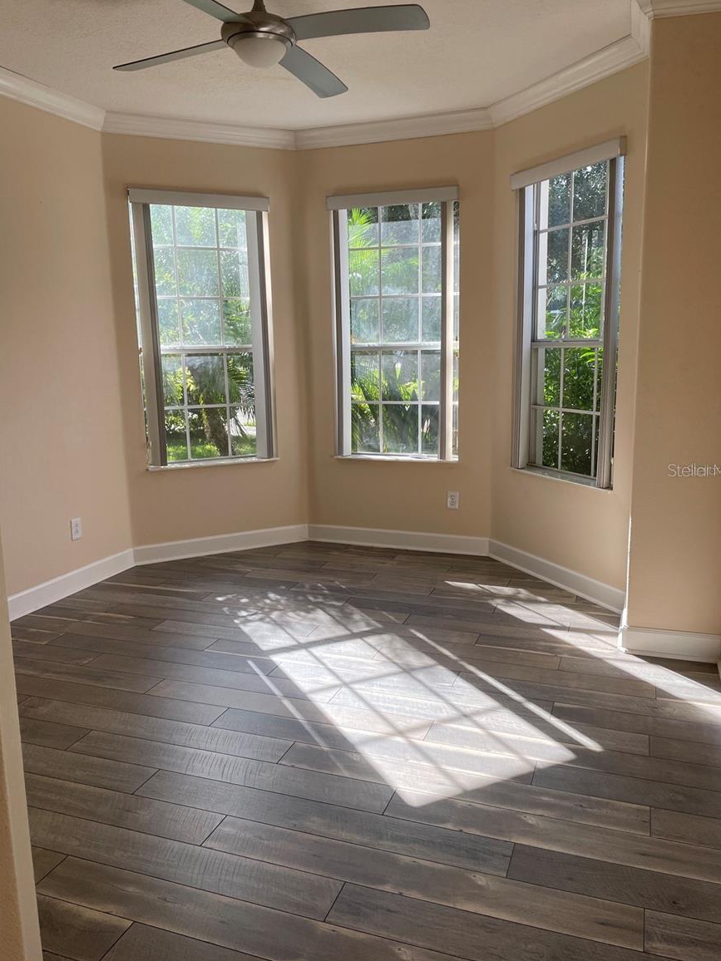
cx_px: 372
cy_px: 470
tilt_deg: -9.9
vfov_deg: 65.3
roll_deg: +2.0
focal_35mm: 27
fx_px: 750
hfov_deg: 51.3
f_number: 1.6
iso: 32
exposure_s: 1/428
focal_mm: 4.2
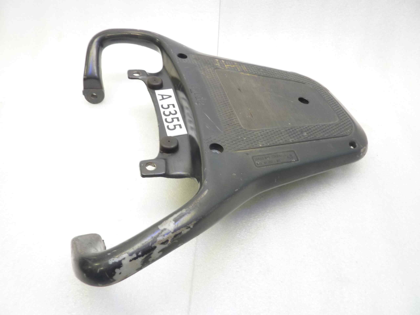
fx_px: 303
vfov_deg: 54.9
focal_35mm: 25
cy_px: 158
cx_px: 210
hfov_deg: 69.4
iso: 80
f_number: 3.3
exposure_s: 1/8
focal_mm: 4.1
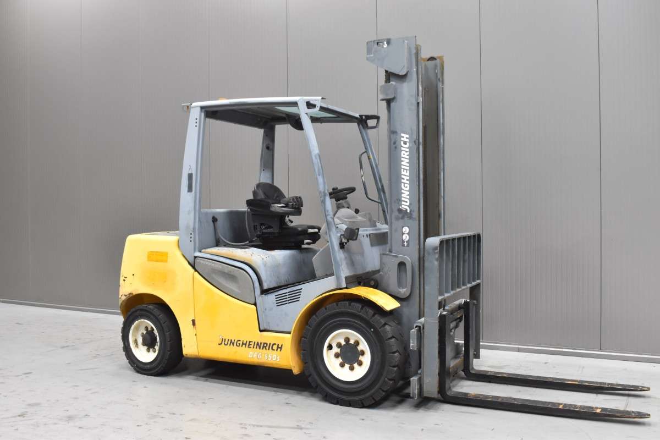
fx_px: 632
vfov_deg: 38.4
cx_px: 330
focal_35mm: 34
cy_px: 220
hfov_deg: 55.1
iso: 1600
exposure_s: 1/25
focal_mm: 23
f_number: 5.6
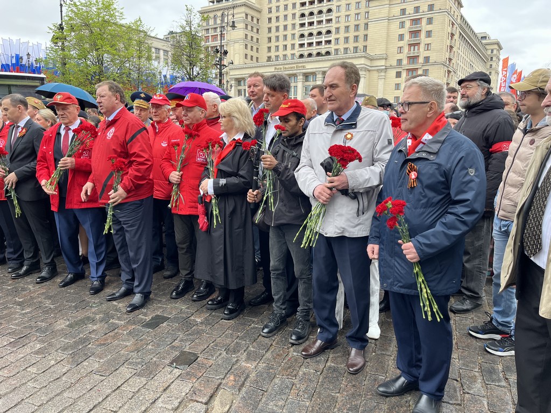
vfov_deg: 53.1
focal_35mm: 26
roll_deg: -1.2
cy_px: 206
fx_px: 414
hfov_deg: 67.3
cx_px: 276
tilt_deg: -9.9
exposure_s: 1/122
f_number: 1.6
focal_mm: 5.1
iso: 40
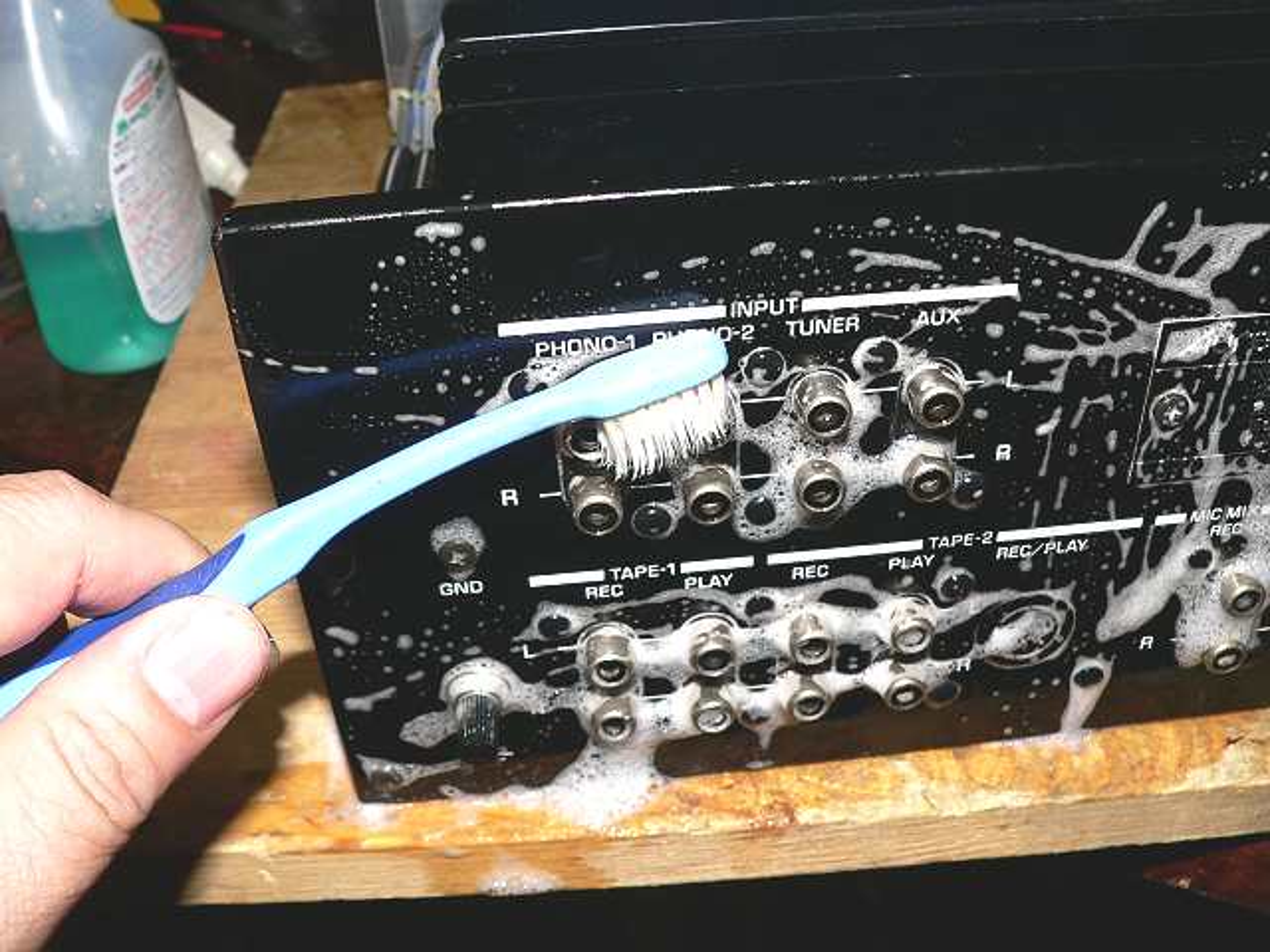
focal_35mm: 36
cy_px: 476
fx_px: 1321
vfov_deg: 39.7
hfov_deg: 51.4
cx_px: 635
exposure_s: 1/60
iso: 100
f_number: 4
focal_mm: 6
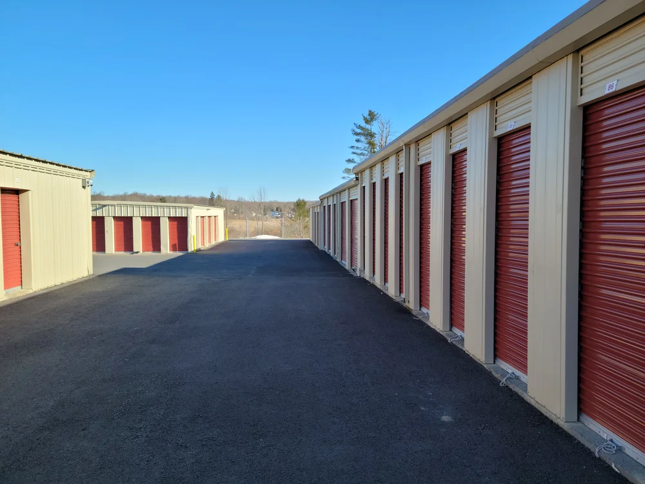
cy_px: 242
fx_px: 522
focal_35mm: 28
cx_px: 322
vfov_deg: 49.7
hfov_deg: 63.4
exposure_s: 1/420
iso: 25
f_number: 2
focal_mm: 5.9
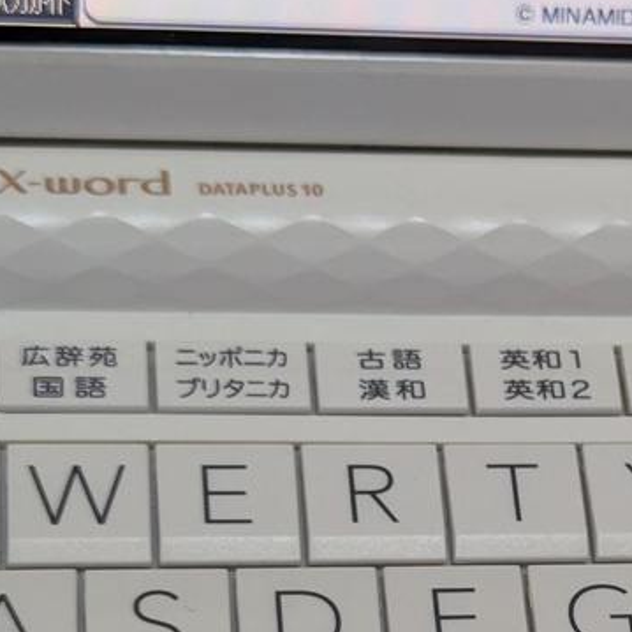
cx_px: 639
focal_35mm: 136
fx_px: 2809
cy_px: 636
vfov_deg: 12.7
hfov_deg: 12.7
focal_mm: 6.81
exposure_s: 1/147
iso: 321
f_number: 1.85
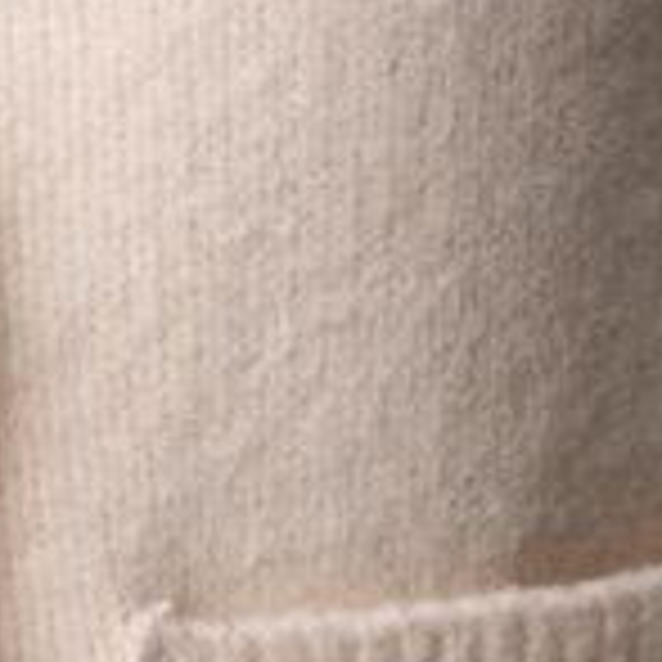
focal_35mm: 460
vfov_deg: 3.8
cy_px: -716
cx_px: -540
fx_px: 9950
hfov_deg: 3.8
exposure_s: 1/160
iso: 400
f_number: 6.3
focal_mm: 53.1
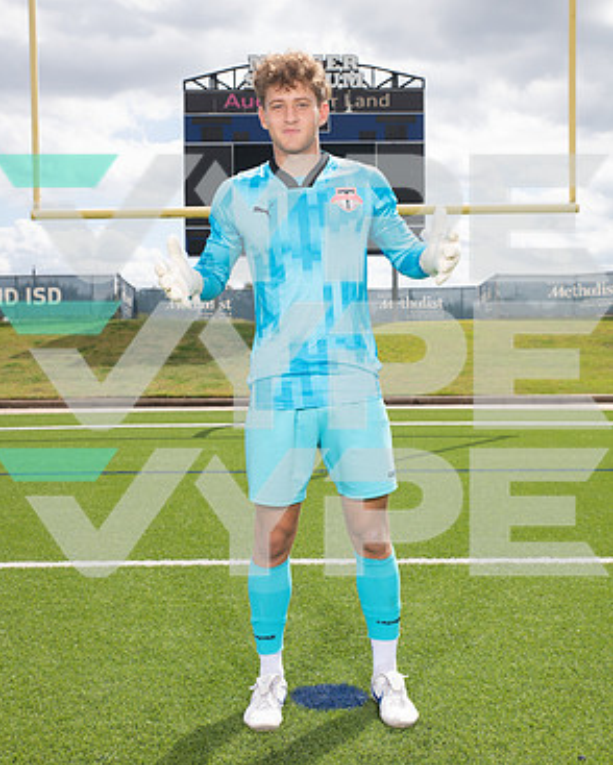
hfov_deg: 32.8
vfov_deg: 40.3
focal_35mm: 46
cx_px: 304
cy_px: 367
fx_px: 1042
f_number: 7.1
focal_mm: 40
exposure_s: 1/400
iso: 125
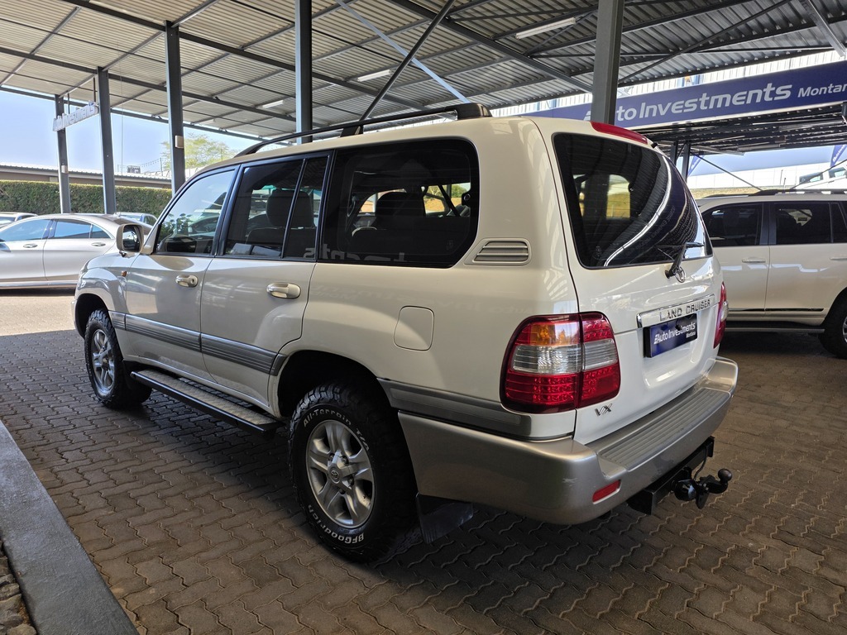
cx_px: 424
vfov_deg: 58.9
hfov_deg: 73.9
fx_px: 563
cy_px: 318
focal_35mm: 23
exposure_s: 1/359
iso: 40
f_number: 1.7
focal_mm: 6.25
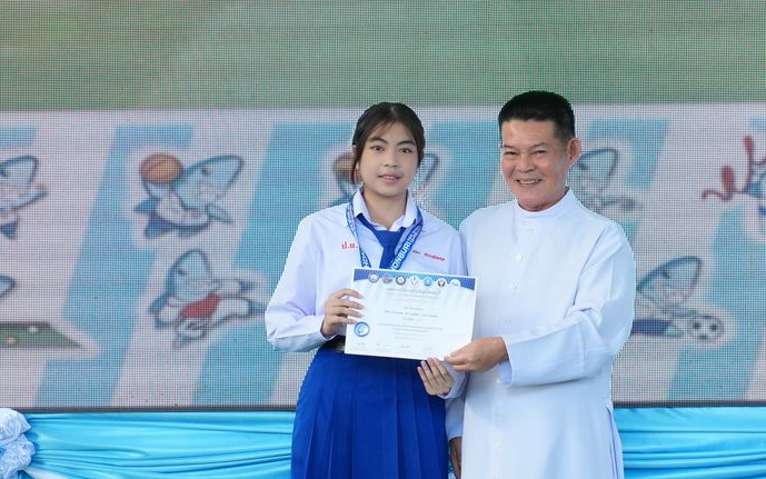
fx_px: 7033
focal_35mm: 337
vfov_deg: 3.9
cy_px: 252
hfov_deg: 6.2
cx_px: 451
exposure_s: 1/125
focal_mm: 135
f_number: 5.6
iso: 1000
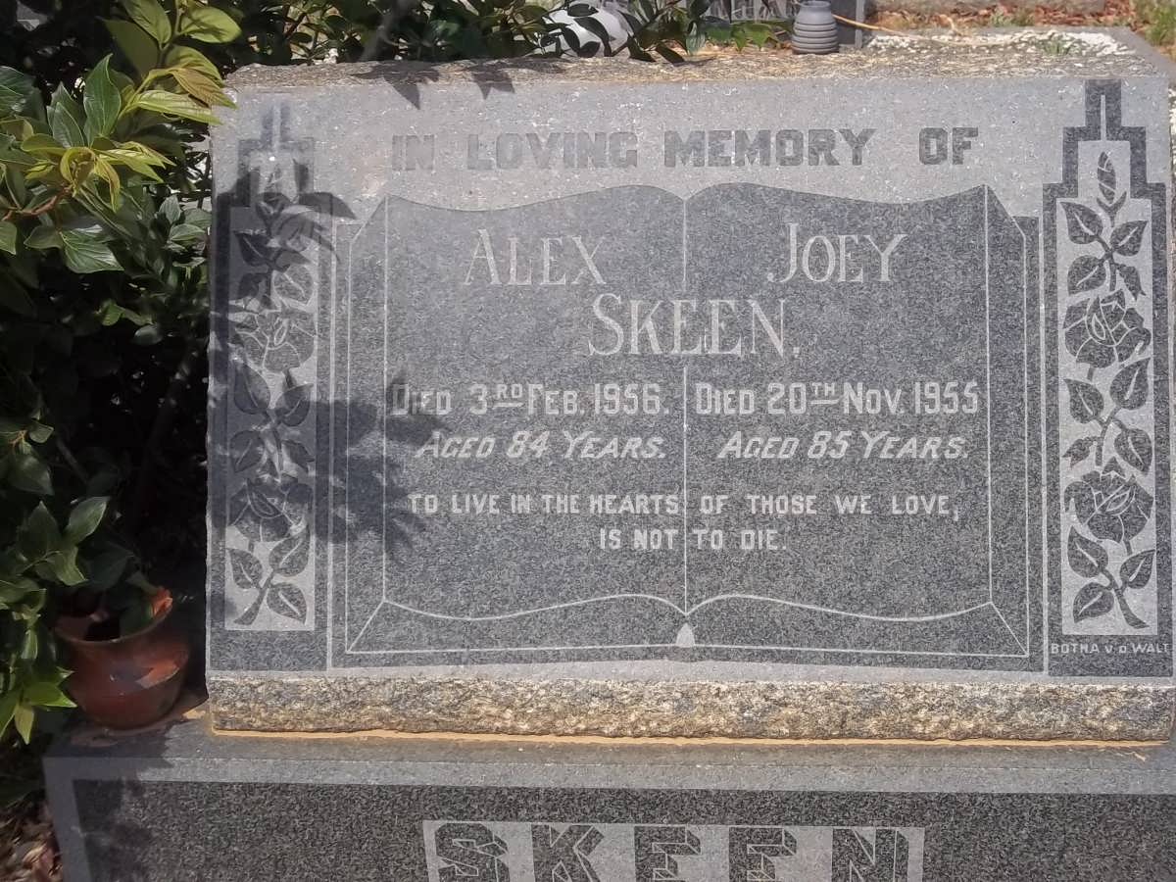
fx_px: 1699
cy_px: 441
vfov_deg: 29.1
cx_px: 588
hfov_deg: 38.2
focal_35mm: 50
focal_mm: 8.8
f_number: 3.6
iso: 80
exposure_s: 1/640
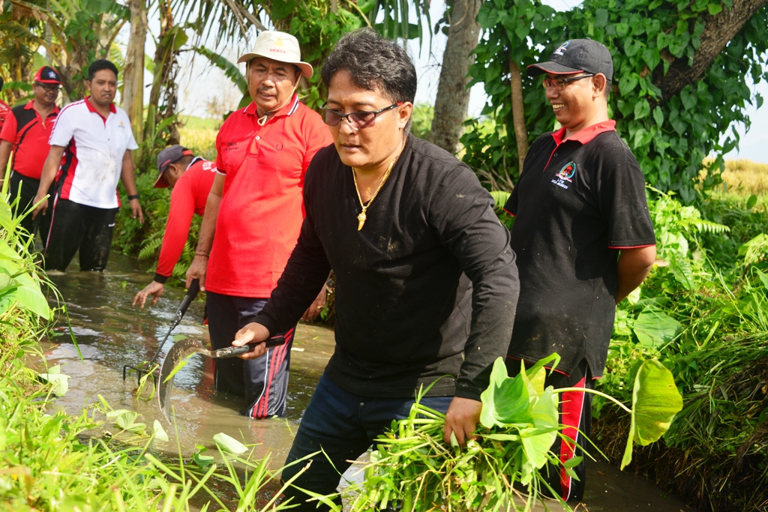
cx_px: 384
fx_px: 1024
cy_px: 256
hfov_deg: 41.1
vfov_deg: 28.1
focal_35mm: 48
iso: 280
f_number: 5.6
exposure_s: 1/500
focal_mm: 48
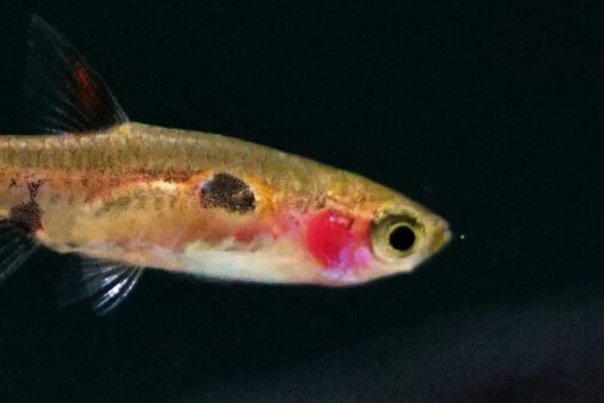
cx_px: 106
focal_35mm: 1026
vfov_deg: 1.3
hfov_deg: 2.0
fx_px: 17210
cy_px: 50
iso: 8000
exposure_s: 1/500
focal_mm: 135
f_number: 5.6
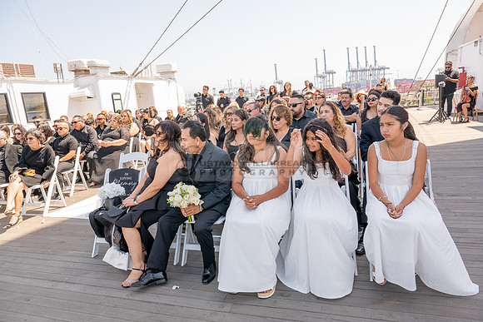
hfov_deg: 73.7
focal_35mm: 24
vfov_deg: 53.2
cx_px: 242
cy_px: 161
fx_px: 322
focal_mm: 24
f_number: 8
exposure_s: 1/160
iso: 200
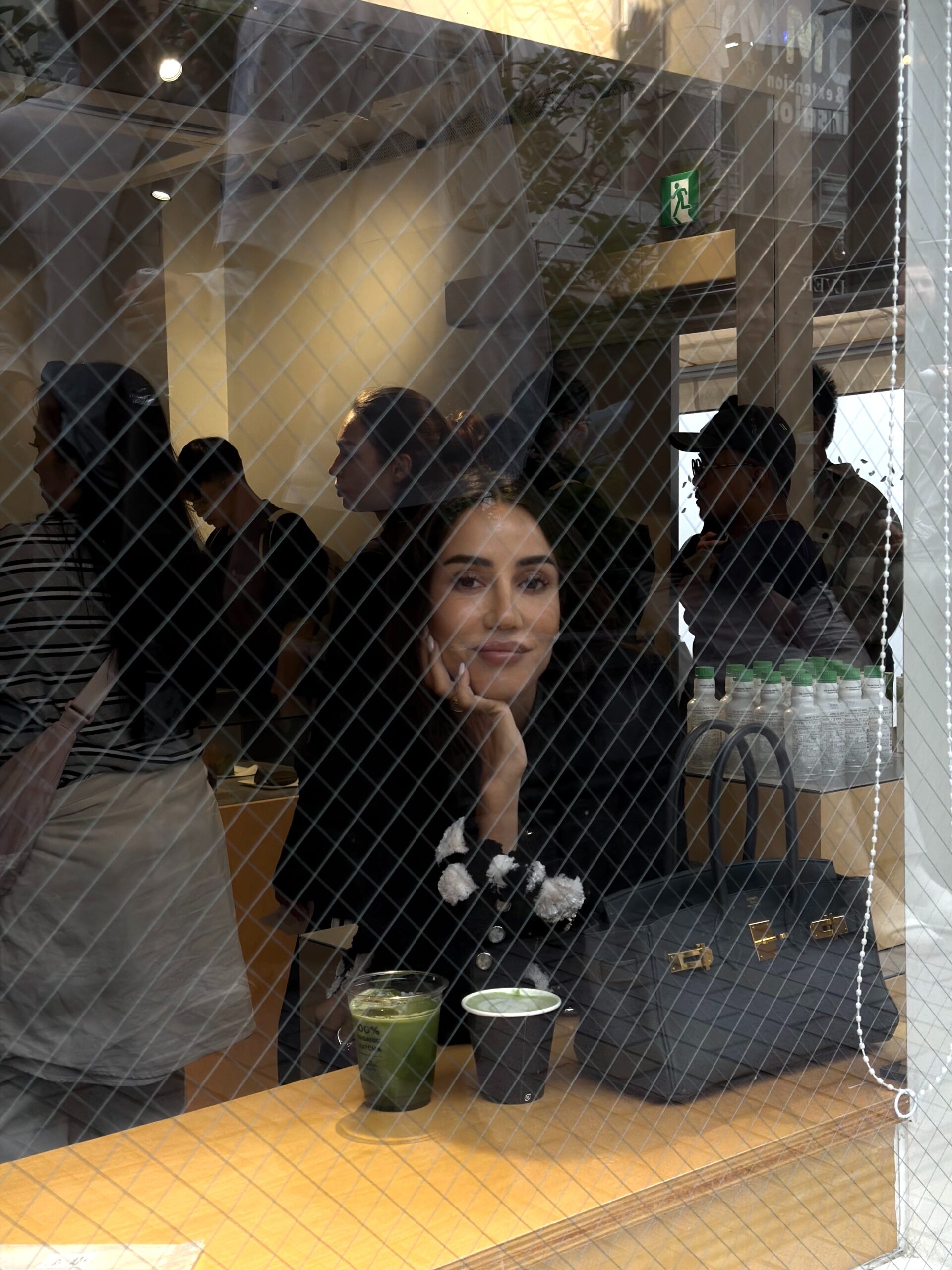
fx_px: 1760
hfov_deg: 30.3
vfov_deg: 39.7
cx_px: 476
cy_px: 635
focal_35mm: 48
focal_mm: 6.76
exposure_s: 1/487
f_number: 1.78
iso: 64
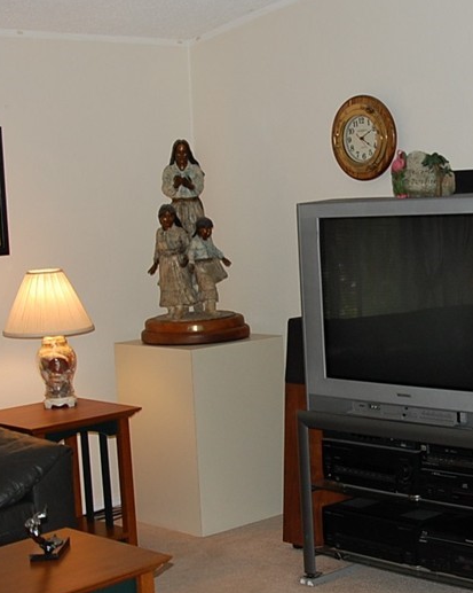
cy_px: 302
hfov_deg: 21.4
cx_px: 352
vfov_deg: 26.8
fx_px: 1244
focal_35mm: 71
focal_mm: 24
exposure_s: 1/60
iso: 400
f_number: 4
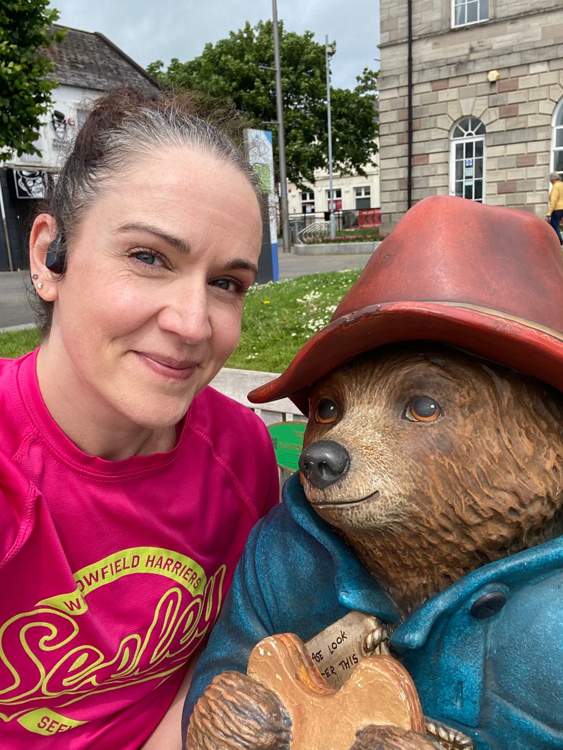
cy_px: 375
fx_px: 650
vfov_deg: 60.0
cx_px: 282
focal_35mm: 30
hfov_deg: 46.8
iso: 25
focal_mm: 2.71
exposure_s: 1/931
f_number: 2.2
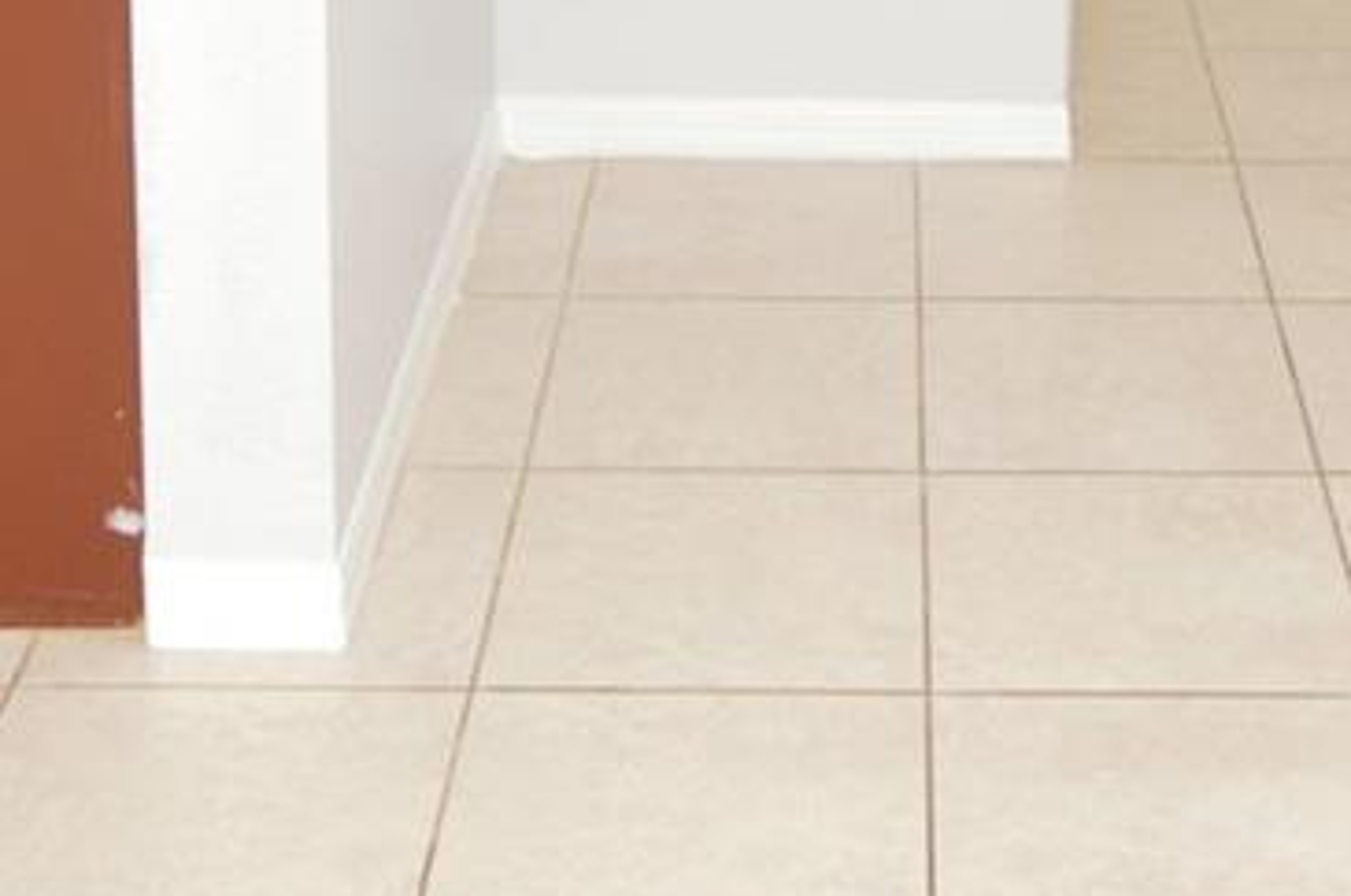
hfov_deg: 25.6
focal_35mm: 79
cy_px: -528
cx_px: 885
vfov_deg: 15.6
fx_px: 2959
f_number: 4
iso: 640
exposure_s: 1/60
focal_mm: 12
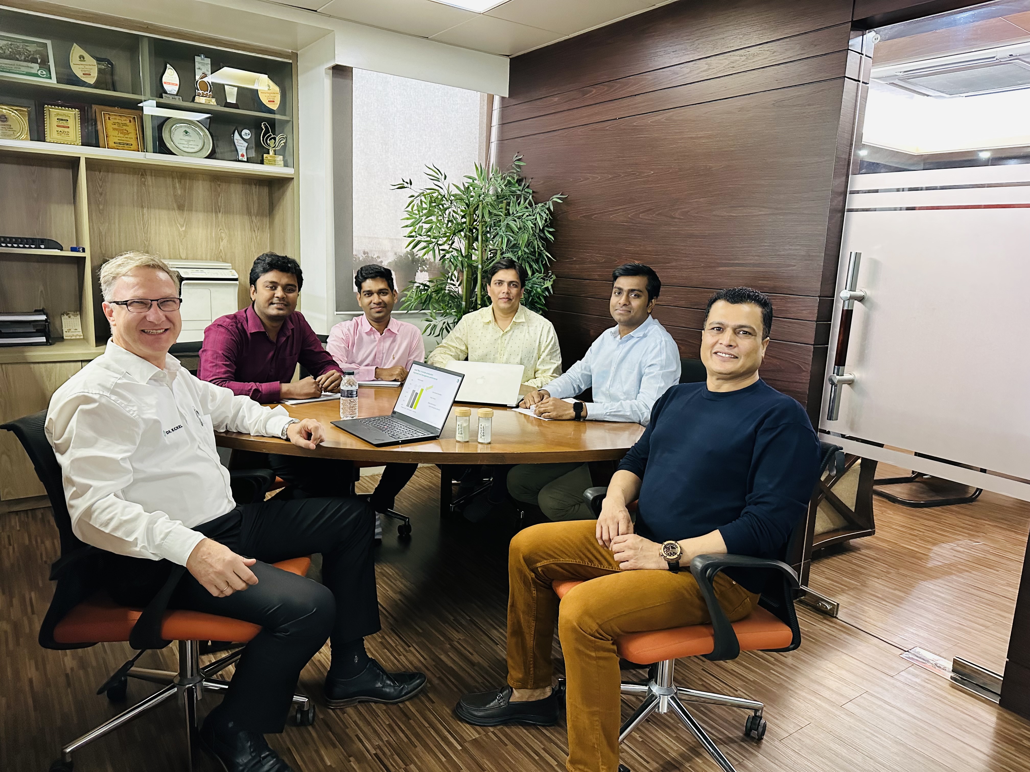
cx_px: 515
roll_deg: -2.2
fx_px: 714
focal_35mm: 24
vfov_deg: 56.8
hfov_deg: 71.6
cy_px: 386
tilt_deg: -9.5
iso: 640
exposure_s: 1/51
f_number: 1.78
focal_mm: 6.86
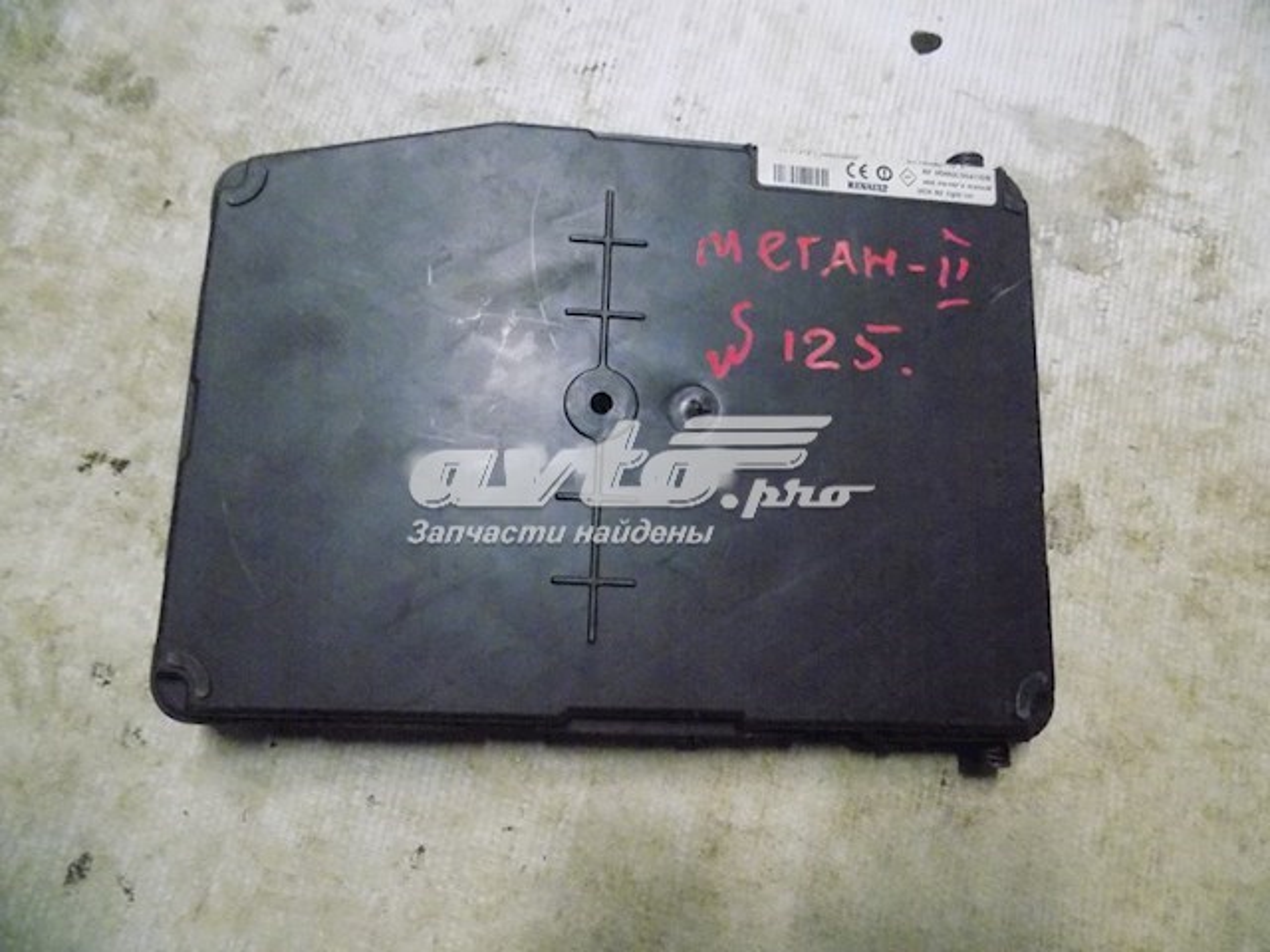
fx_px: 844
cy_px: 476
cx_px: 635
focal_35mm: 23
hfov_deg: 73.9
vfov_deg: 58.9
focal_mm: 4
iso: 1600
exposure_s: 1/80
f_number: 3.1
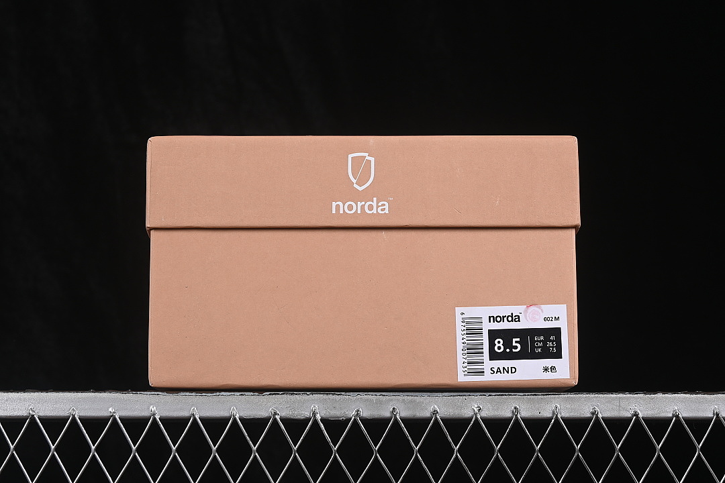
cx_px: 362
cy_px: 242
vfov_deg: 18.2
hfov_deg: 27.0
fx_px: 1510
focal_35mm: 75
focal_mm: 50
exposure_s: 1/80
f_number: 8
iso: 160
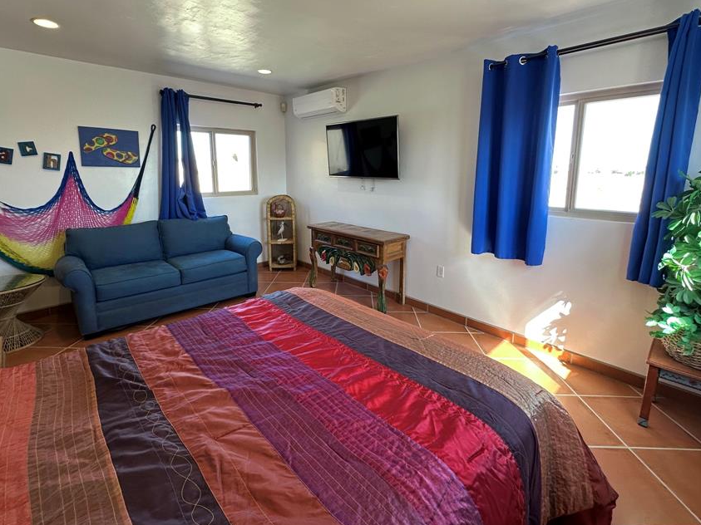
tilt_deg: -9.2
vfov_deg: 74.3
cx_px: 344
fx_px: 344
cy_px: 224
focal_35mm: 17
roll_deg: -0.5
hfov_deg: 91.0
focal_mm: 2.22
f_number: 2.2
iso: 80
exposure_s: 1/99
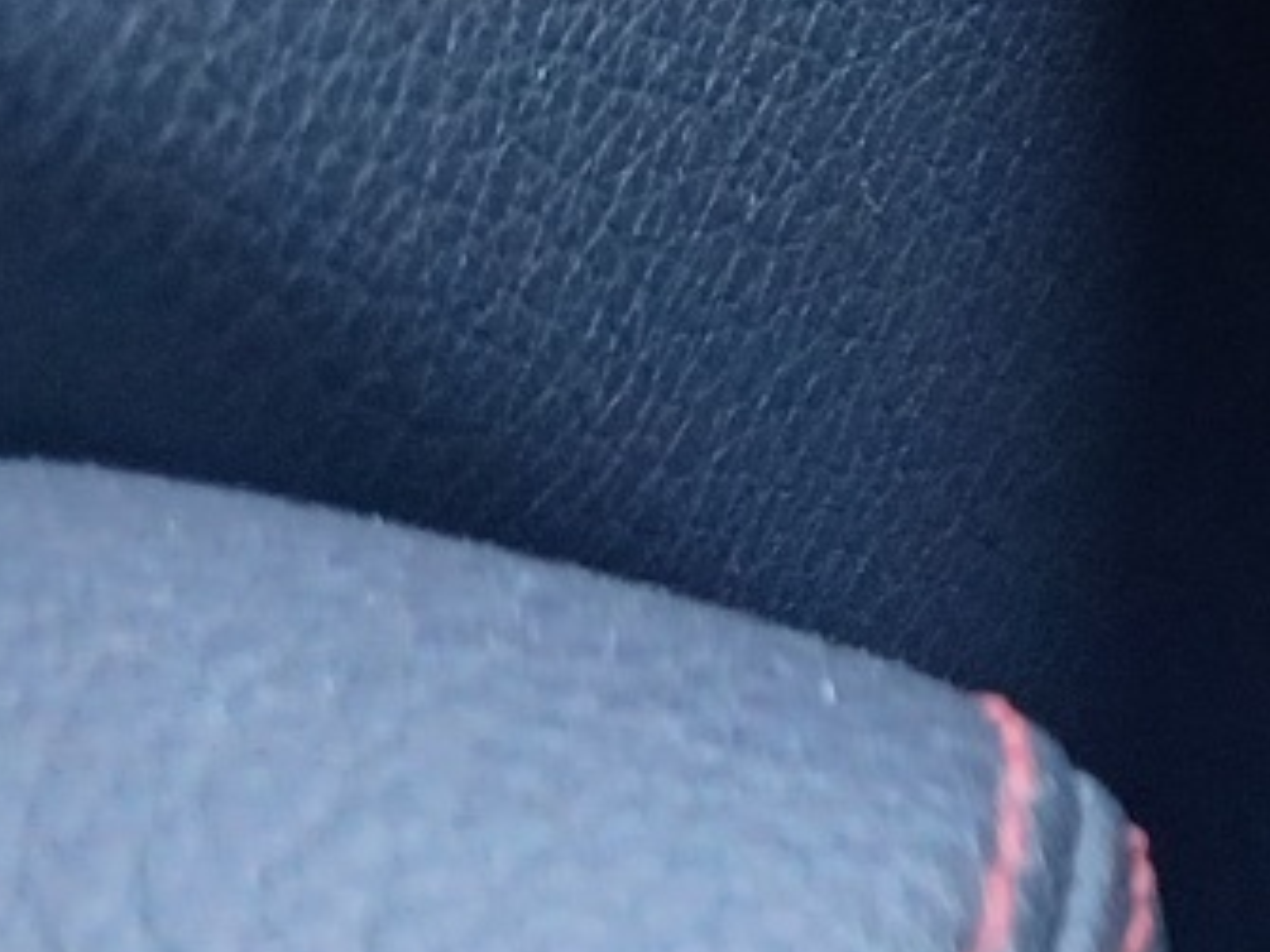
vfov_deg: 12.7
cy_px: 269
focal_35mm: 116
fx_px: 4254
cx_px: 2487
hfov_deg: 14.3
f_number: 1.8
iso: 800
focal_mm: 3.98
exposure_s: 1/20
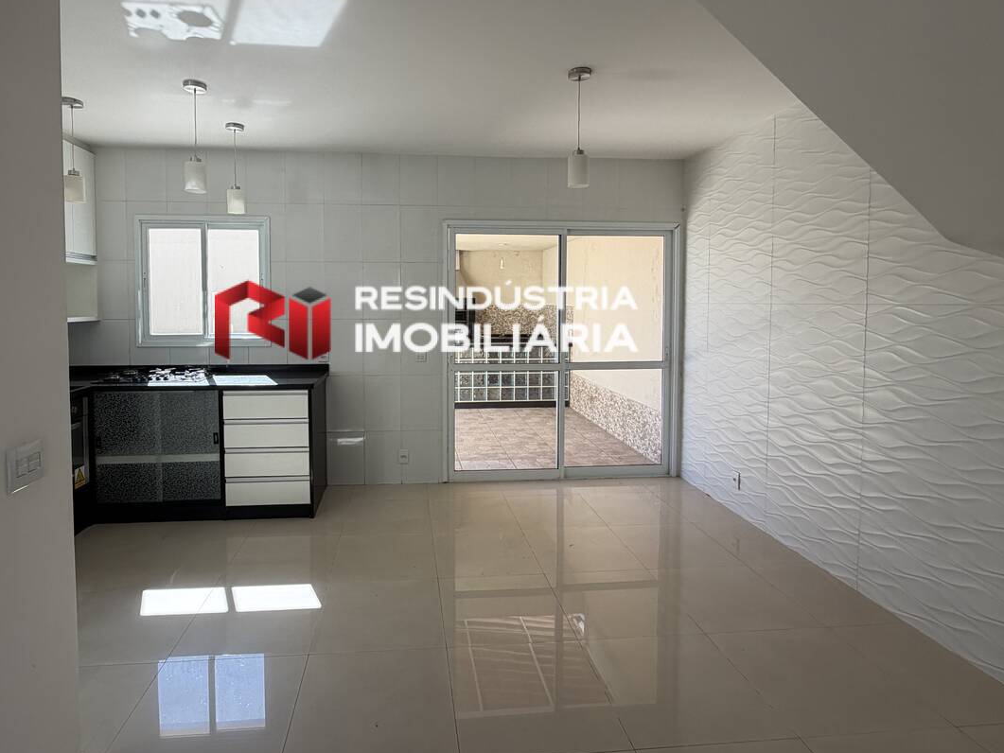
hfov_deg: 84.4
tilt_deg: -1.2
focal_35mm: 19
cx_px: 453
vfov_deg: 68.3
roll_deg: +1.1
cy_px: 322
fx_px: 551
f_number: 2.2
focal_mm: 2.22
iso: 40
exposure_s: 1/159
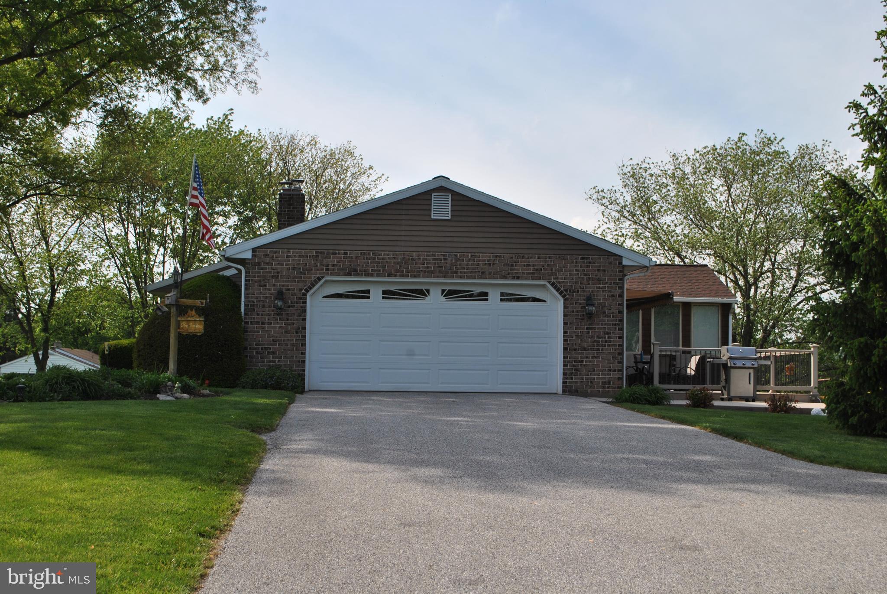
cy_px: 297
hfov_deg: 41.1
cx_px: 444
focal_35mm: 48
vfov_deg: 28.1
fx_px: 1184
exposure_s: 1/250
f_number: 8
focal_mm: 32
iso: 100
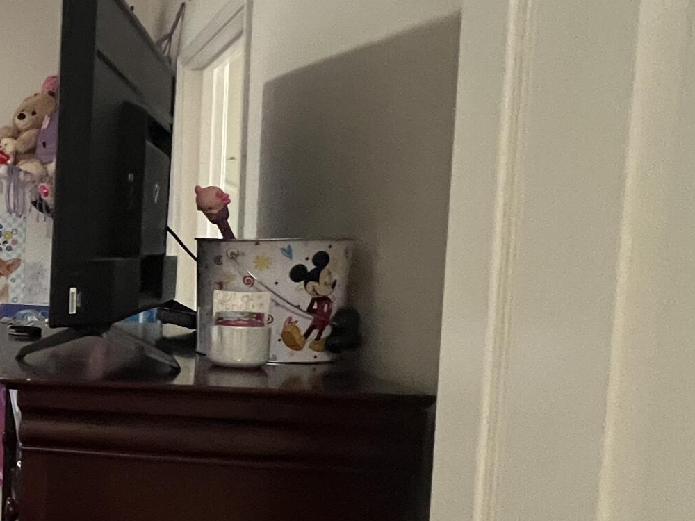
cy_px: 315
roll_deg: +0.4
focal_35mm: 39
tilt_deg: -4.2
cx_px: -229
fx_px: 783
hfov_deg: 33.4
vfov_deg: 36.7
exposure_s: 1/60
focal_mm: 1.57
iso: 500
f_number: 1.8
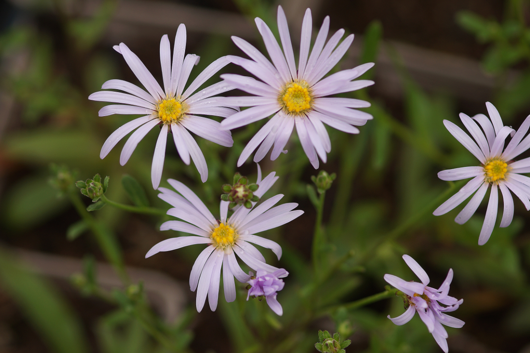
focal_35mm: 150
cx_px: 265
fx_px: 2208
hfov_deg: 13.7
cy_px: 176
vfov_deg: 9.1
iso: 100
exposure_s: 1/160
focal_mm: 100
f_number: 3.2
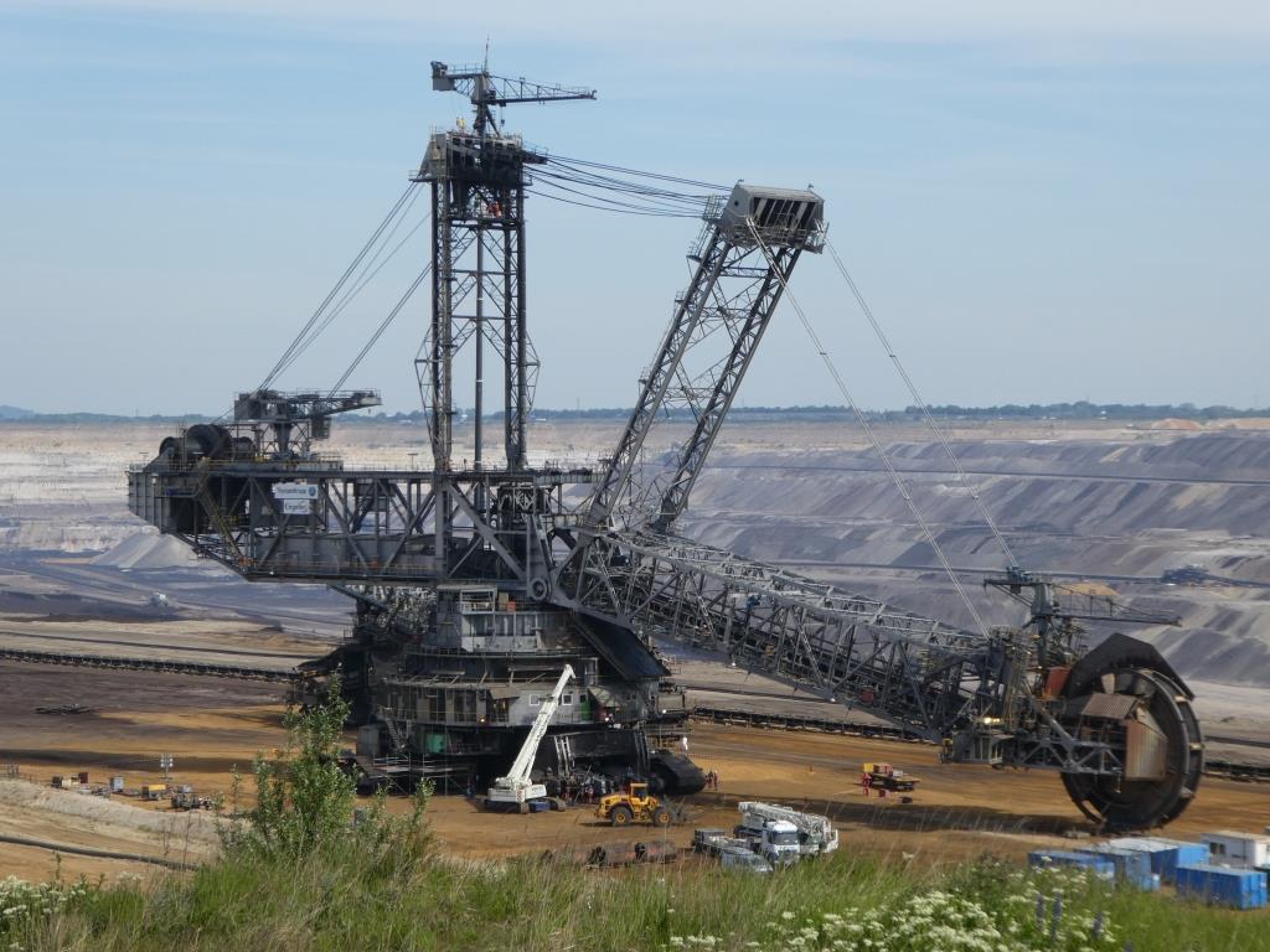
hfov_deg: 21.8
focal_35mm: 90
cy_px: 476
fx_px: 3302
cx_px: 635
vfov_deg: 16.4
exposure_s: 1/400
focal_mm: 16.1
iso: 80
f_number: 4.9
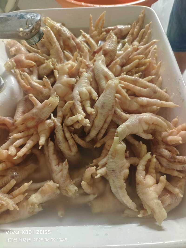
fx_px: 165
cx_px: 93
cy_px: 124
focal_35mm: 23
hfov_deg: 58.9
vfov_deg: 73.9
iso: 356
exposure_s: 1/100
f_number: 1.75
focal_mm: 5.5
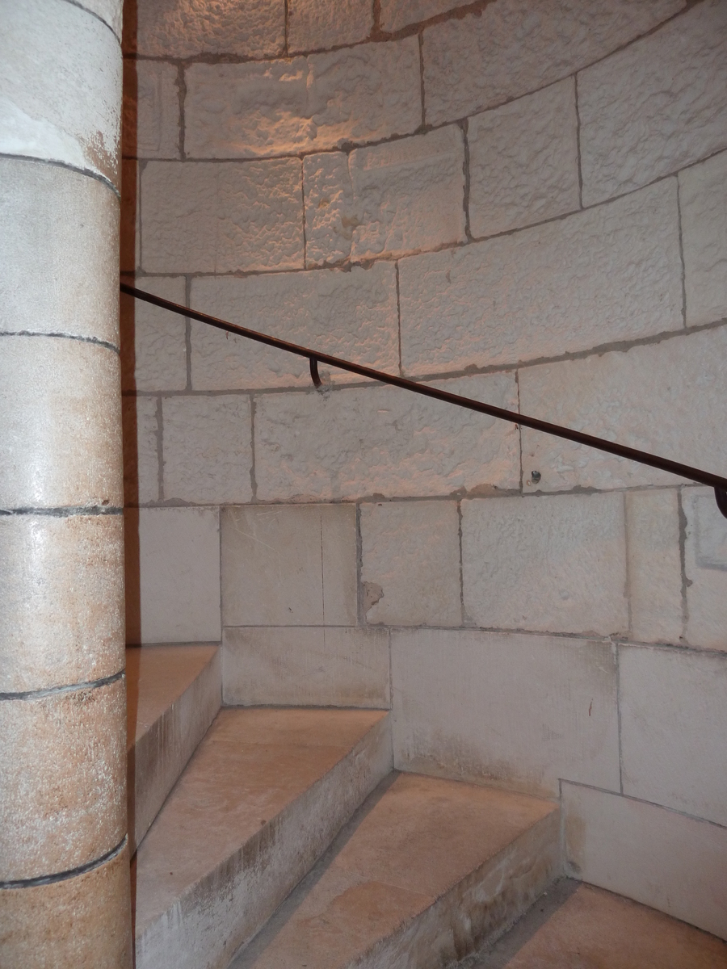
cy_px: 484
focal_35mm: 25
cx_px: 364
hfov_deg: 54.9
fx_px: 700
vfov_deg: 69.4
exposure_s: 1/30
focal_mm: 4.1
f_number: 3.3
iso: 160
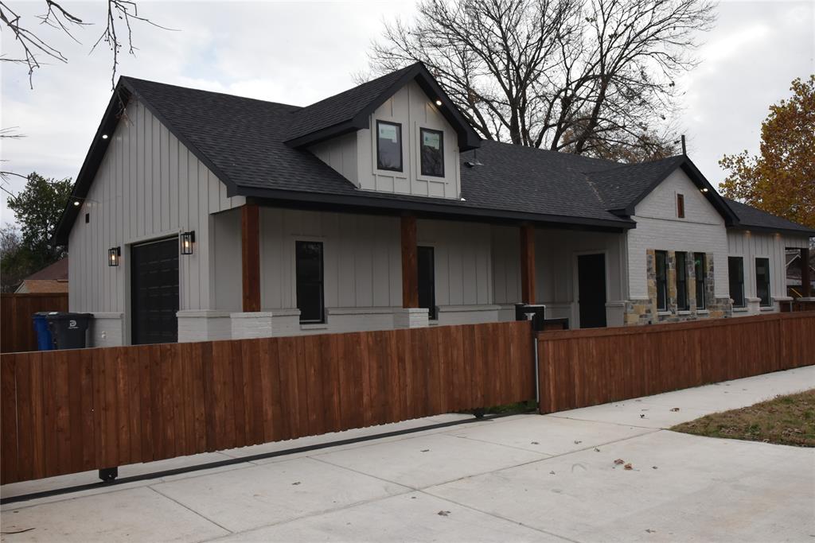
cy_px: 272
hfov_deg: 55.8
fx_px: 770
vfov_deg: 38.9
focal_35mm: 34
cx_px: 408
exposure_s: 1/200
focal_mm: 34
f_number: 22
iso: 1250
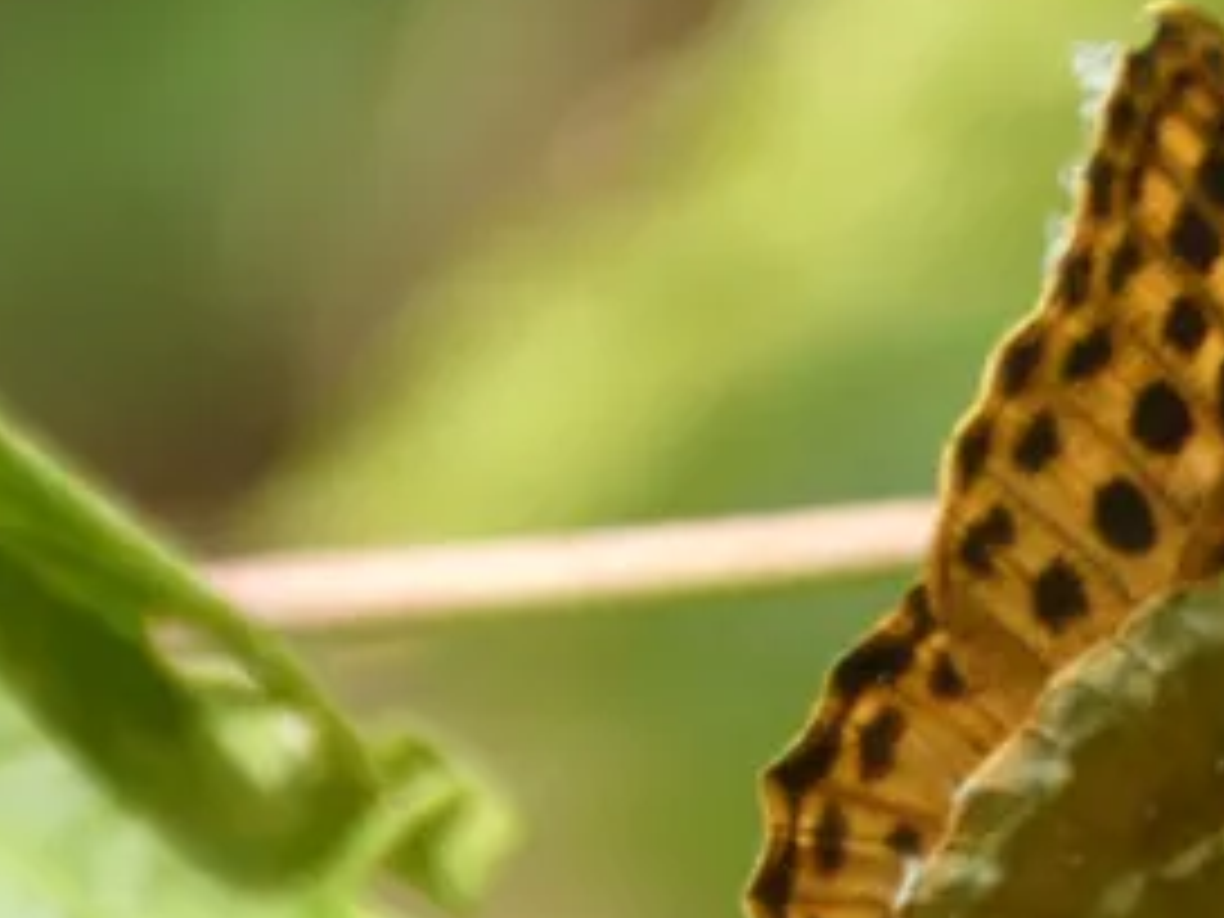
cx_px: 1328
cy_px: 868
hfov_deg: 0.7
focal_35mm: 2826
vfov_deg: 0.5
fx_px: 99926
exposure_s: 1/125
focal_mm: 215
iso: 200
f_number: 5.9
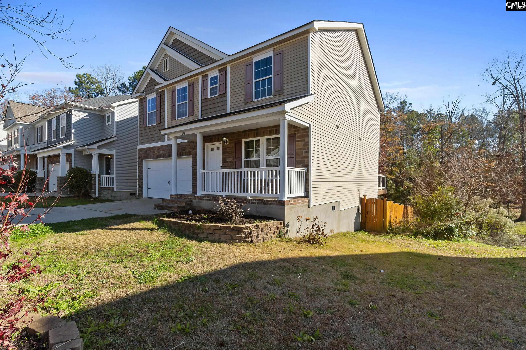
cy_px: 175
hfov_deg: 100.4
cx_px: 263
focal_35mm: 15
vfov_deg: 77.3
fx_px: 219
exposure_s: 1/400
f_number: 8
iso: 250
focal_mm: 10
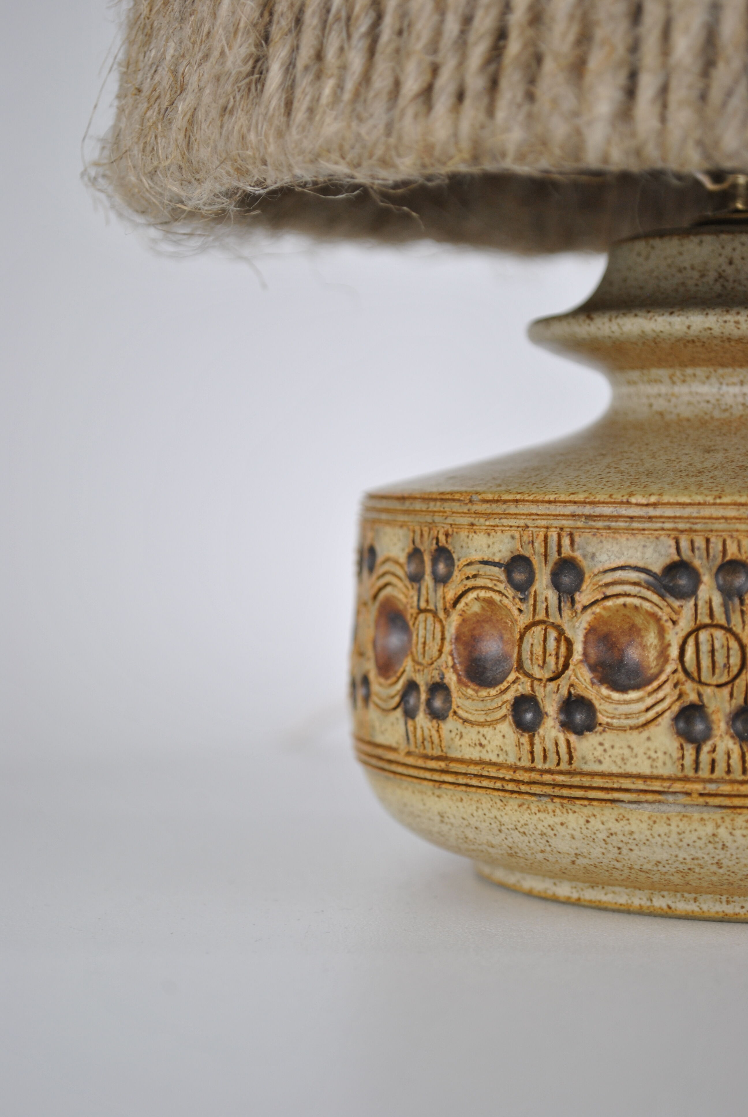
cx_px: 374
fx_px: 2564
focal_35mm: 82
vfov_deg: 24.6
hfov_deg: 16.6
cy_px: 558
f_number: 5.6
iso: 200
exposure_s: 1/40
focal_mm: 55
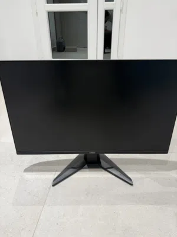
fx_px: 164
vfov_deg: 71.6
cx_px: 88
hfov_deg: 56.8
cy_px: 118
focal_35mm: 24
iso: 125
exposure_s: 1/50
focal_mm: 6.76
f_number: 1.78
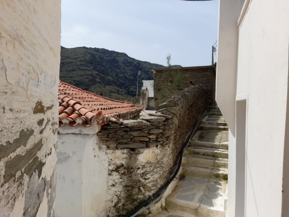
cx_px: 144
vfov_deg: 54.9
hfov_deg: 69.4
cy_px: 108
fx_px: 209
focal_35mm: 25
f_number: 2
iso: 20
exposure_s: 1/1266
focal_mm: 4.6
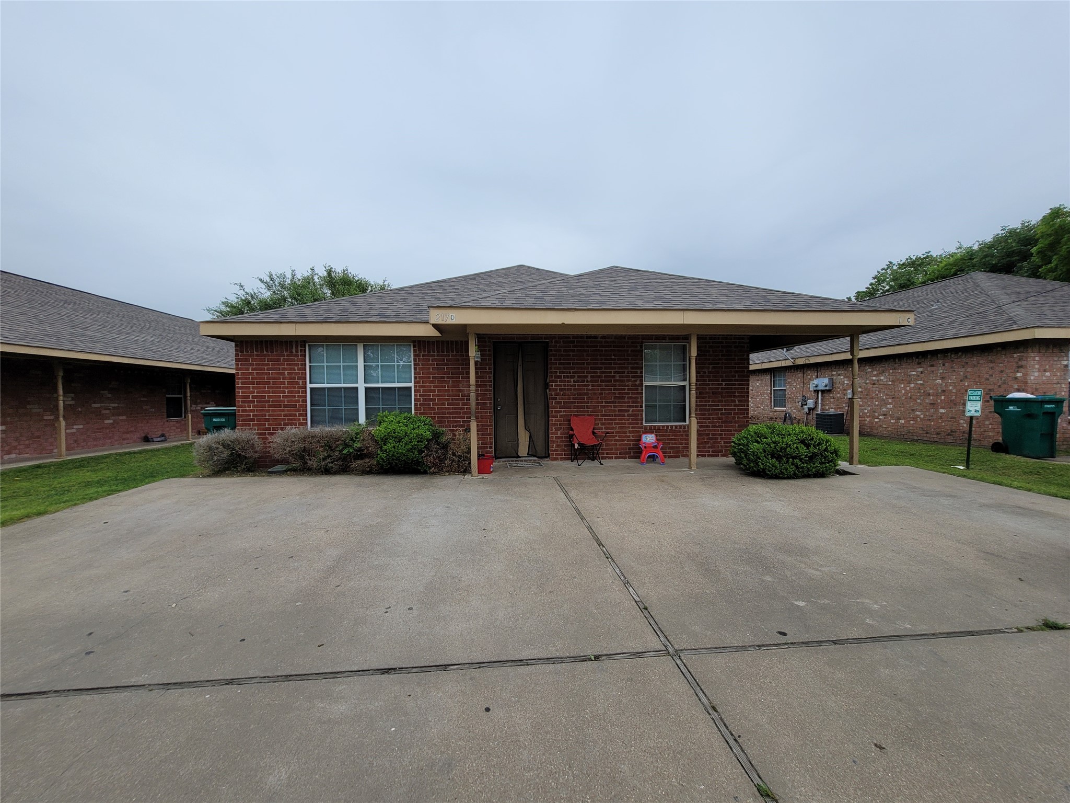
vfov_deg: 89.9
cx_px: 535
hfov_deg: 106.2
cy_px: 402
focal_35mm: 13
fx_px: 402
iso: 64
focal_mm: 2.2
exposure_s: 1/1910
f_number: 2.2
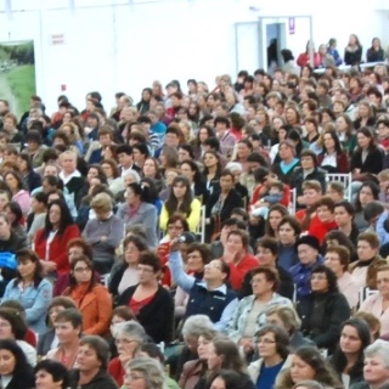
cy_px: 457
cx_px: 219
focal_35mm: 200
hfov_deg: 8.7
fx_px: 2543
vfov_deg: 8.7
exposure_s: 1/25
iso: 800
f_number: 6.3
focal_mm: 24
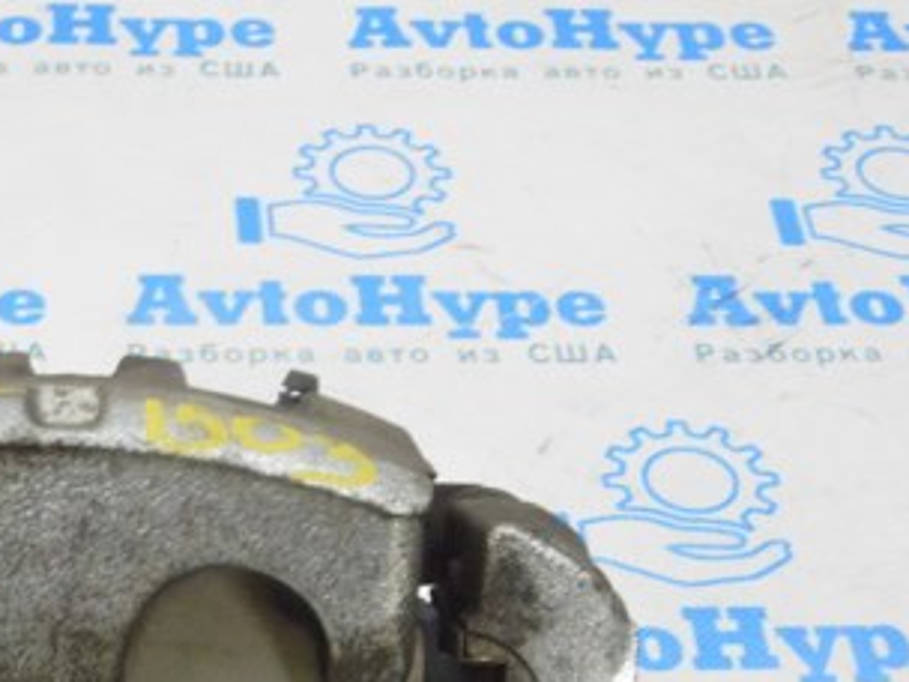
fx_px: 2705
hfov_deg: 18.8
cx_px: 99
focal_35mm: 103
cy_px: 612
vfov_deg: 14.2
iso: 6400
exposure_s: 1/15
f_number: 20
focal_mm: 34
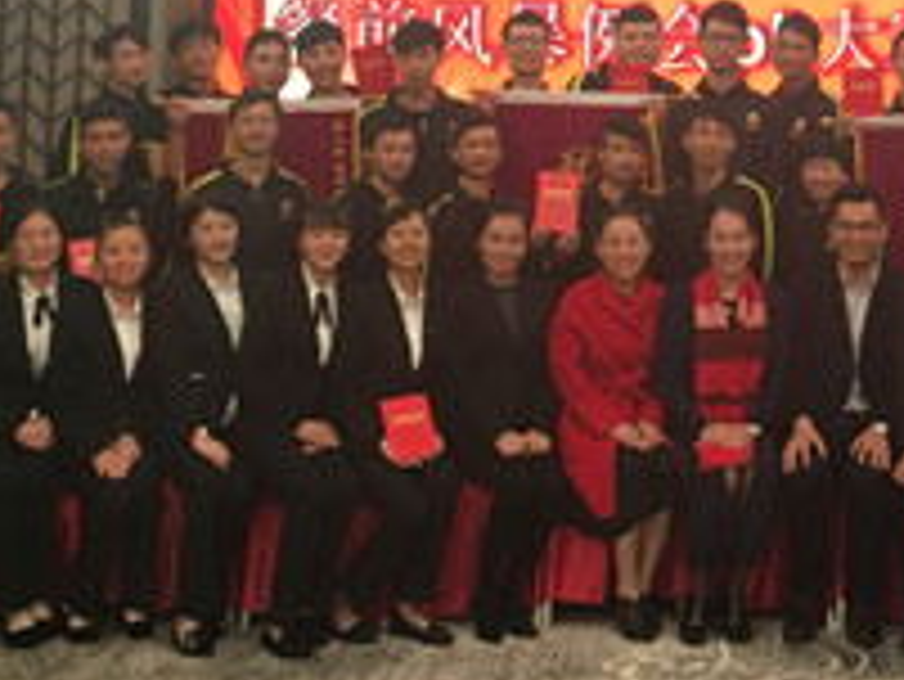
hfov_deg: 26.5
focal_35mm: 72
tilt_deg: +5.1
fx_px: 1881
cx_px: 720
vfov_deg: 19.7
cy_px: -47
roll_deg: -1.2
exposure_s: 1/33
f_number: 2.2
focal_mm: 4.15
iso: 100
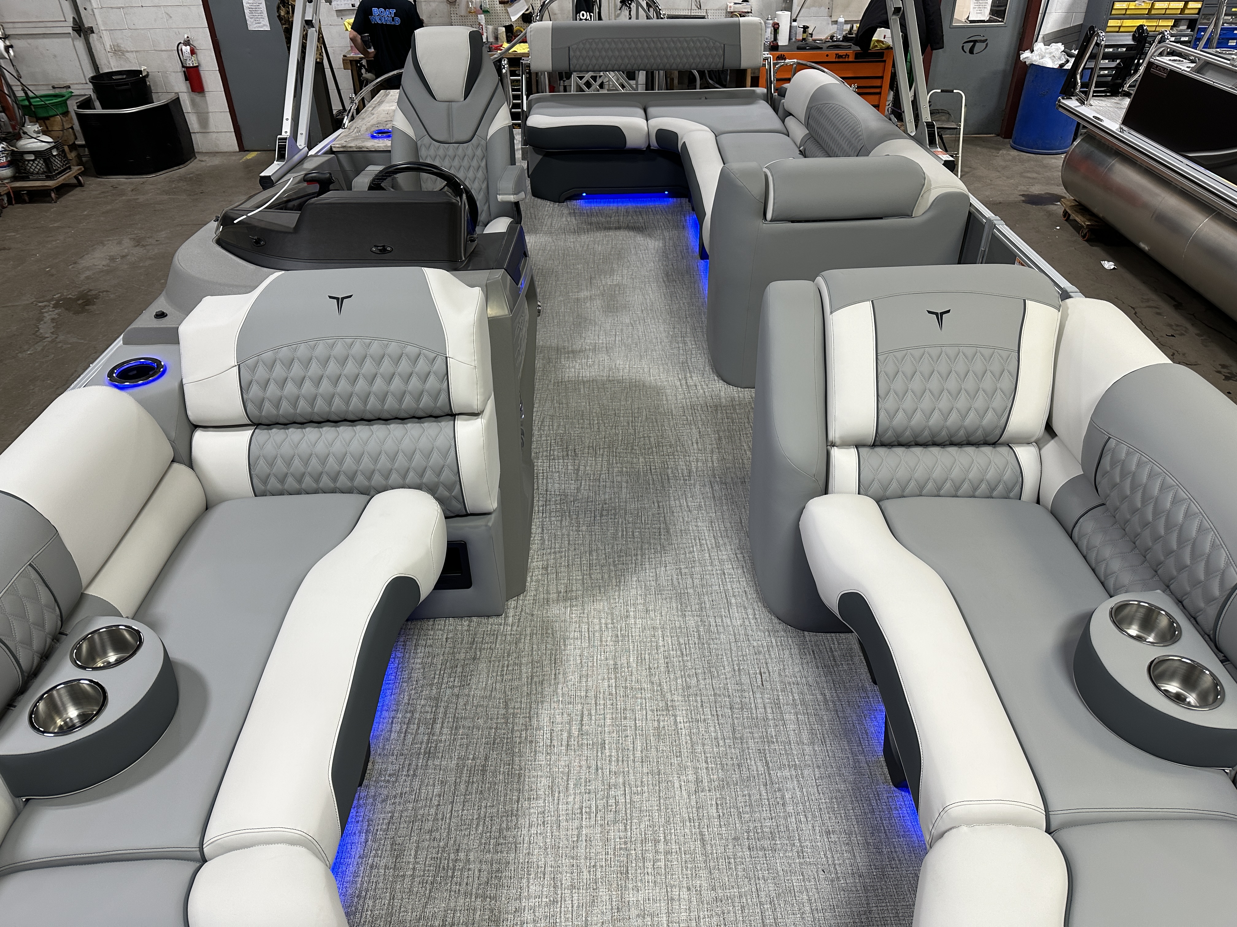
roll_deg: +1.5
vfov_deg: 56.8
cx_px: 618
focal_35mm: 24
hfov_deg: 71.6
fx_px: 858
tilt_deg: -33.7
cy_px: 464
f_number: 1.78
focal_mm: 6.86
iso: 125
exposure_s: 1/120
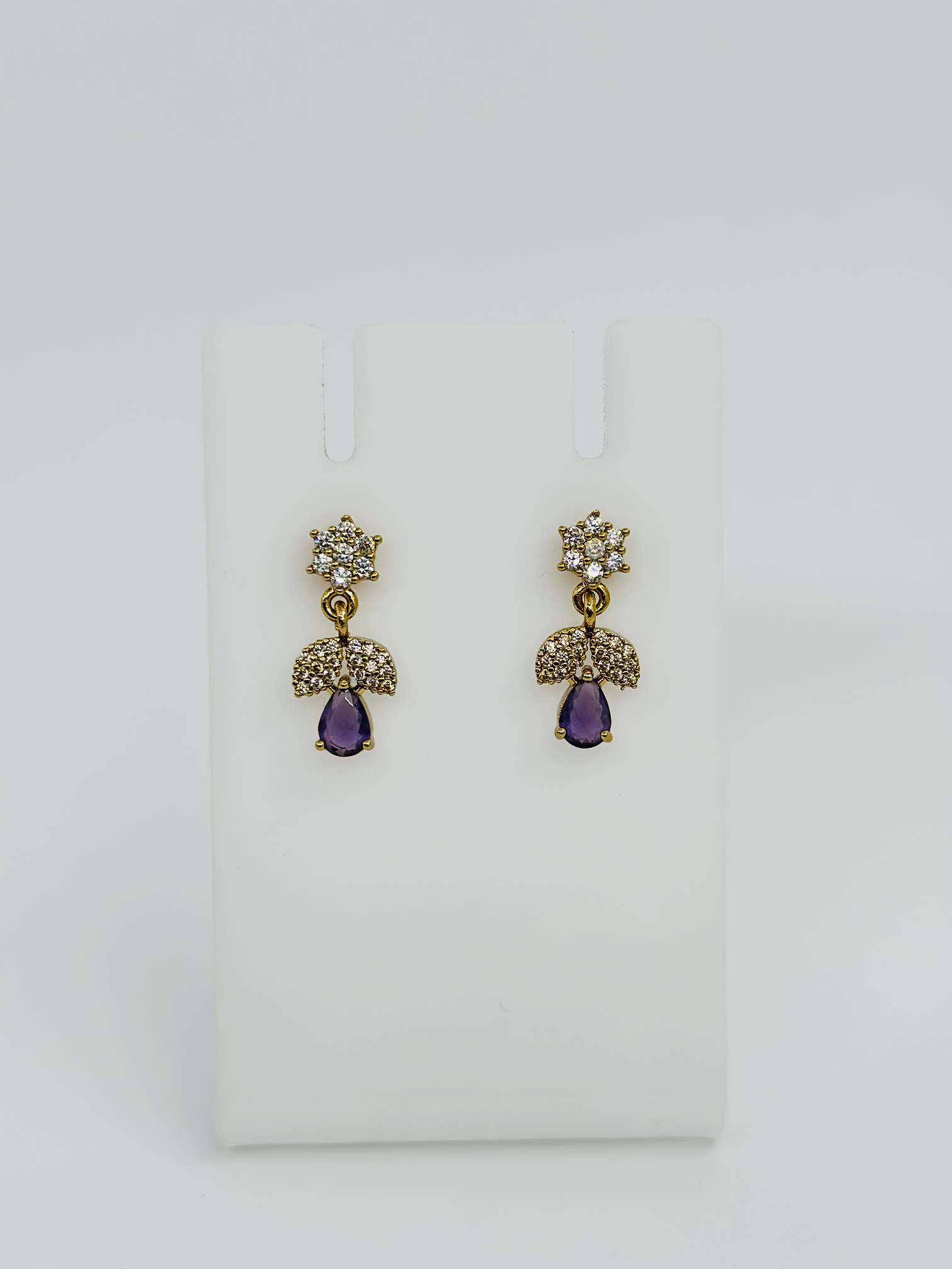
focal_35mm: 48
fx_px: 1760
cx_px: 476
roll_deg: -0.8
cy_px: 634
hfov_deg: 30.3
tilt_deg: -22.2
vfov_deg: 39.7
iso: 80
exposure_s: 1/1212
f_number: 1.78
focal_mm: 6.86
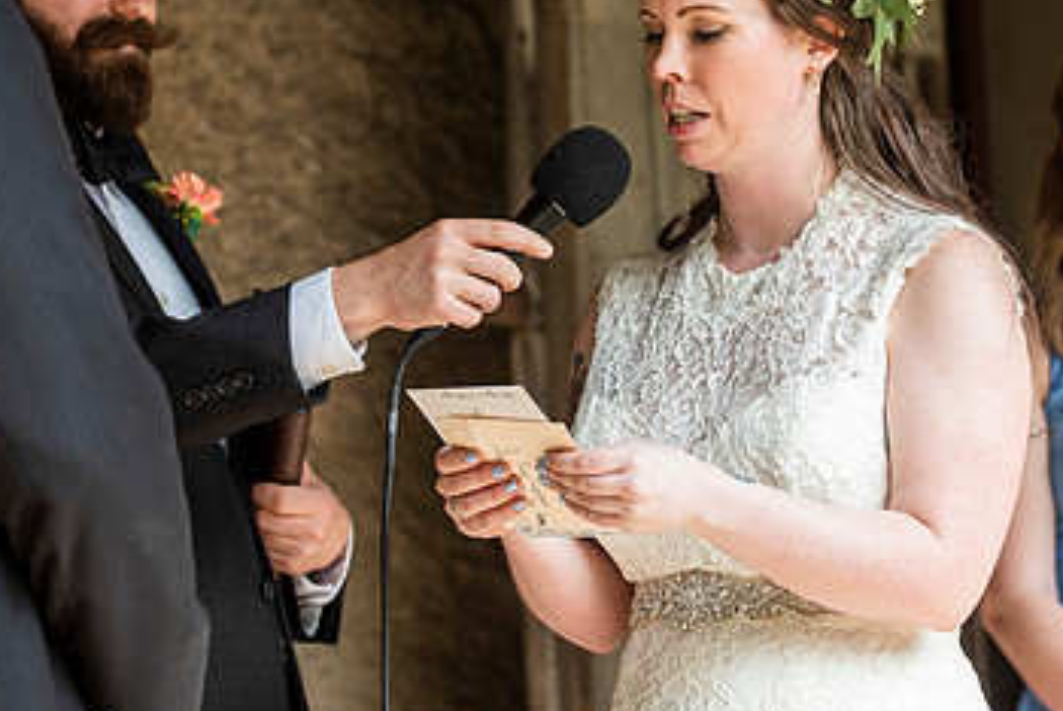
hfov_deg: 11.8
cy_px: 150
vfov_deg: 7.9
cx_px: 620
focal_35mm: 174
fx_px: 5142
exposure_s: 1/640
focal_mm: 105
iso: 400
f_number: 3.5
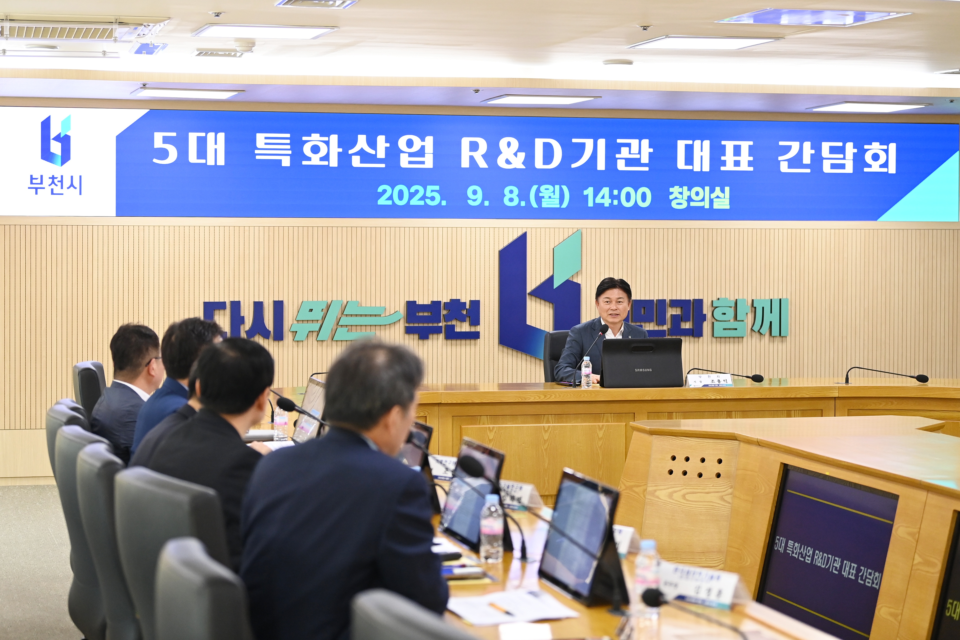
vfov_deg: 19.5
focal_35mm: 70
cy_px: 320
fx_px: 1867
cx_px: 480
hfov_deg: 28.8
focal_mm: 70
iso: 2000
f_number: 2.8
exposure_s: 1/400
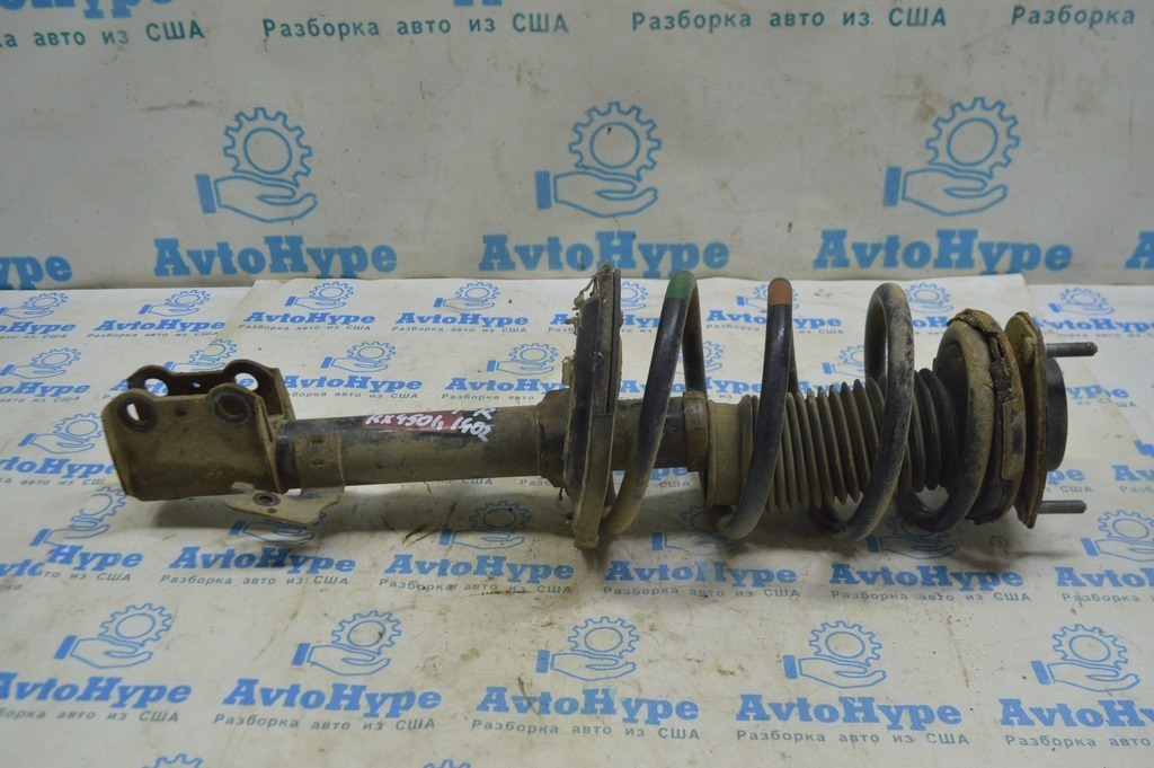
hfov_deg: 53.2
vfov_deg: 36.8
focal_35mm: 36
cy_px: 384
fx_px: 1153
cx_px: 577
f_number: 5.6
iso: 400
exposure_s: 1/40
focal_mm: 24
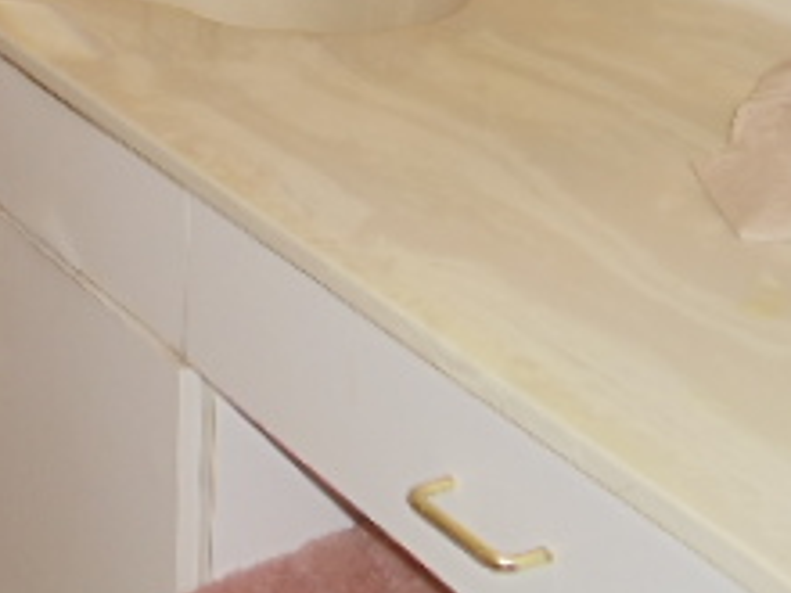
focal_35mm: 128
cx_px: -32
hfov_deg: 15.1
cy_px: -255
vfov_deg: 11.2
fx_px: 2925
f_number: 3.5
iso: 80
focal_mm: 6
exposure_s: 1/30
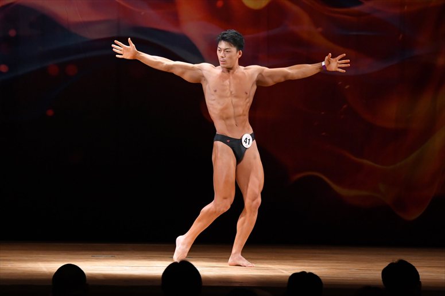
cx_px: 222
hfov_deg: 9.2
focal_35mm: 225
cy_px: 148
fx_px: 2780
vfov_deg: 6.1
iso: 4000
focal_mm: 150
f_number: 5.6
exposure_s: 1/400
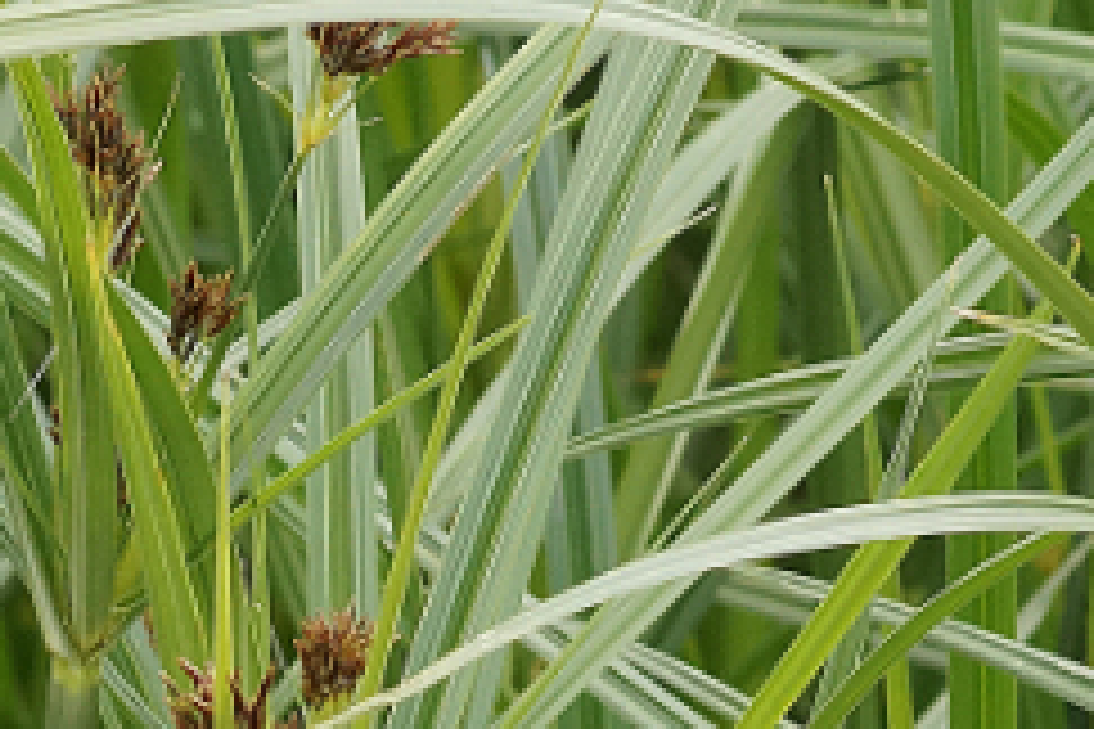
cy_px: 1364
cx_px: 360
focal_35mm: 742
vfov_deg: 1.8
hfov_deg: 2.8
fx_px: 22547
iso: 500
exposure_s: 1/160
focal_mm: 100
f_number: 11
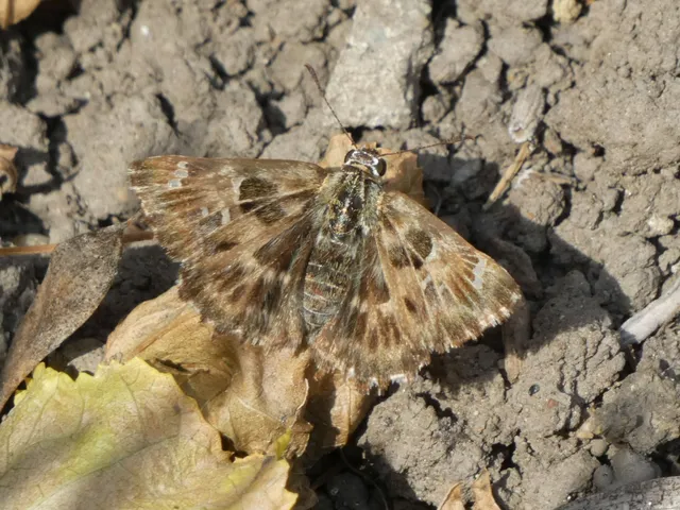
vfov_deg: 3.0
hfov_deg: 4.0
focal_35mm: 500
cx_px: 340
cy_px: 255
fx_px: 9822
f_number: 5.6
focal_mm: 89.5
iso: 80
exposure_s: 1/250
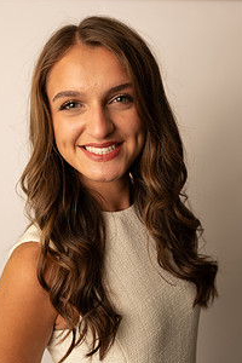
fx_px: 363
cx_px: 98
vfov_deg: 53.1
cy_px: 173
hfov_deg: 36.7
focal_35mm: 36
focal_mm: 24
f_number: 3.2
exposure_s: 1/160
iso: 100
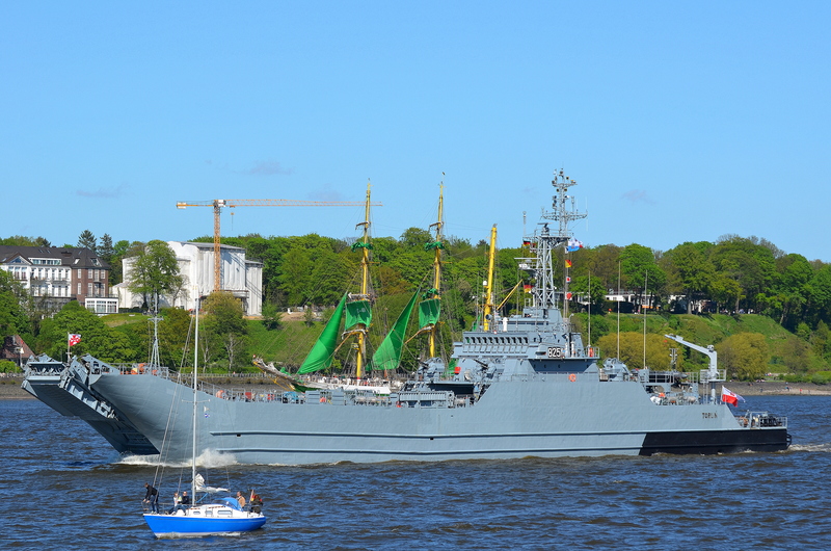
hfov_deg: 14.4
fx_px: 3283
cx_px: 416
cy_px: 276
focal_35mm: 142
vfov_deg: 9.6
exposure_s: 1/320
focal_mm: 95
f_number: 9
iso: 100
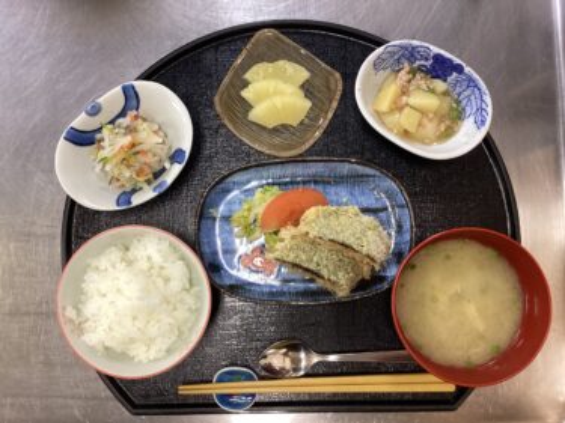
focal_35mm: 31
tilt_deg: -85.7
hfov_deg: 58.4
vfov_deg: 45.4
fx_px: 506
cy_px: 212
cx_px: 282
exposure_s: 1/60
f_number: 2.4
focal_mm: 3.3
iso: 200
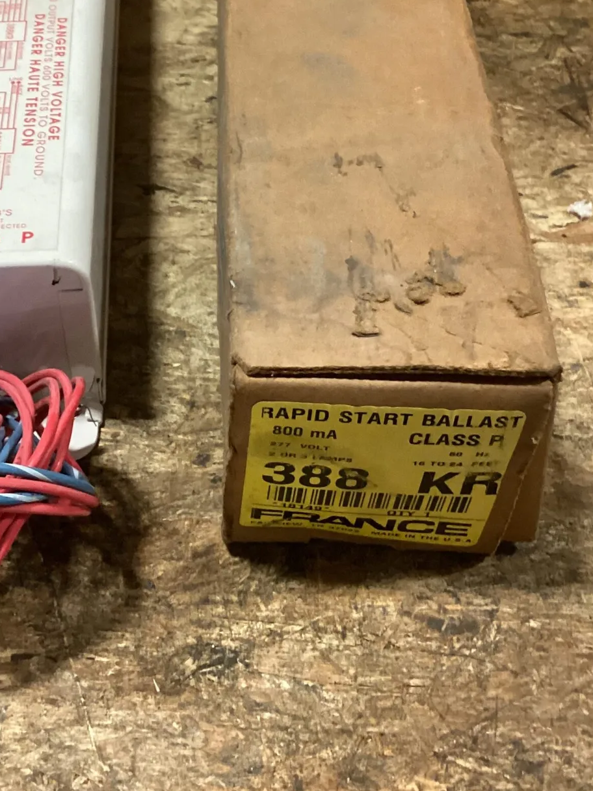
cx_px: 216
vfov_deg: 36.3
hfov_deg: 28.4
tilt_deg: -41.9
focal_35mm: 51
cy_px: 165
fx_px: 1165
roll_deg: +3.4
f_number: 2.4
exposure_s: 1/30
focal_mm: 3.3
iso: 320
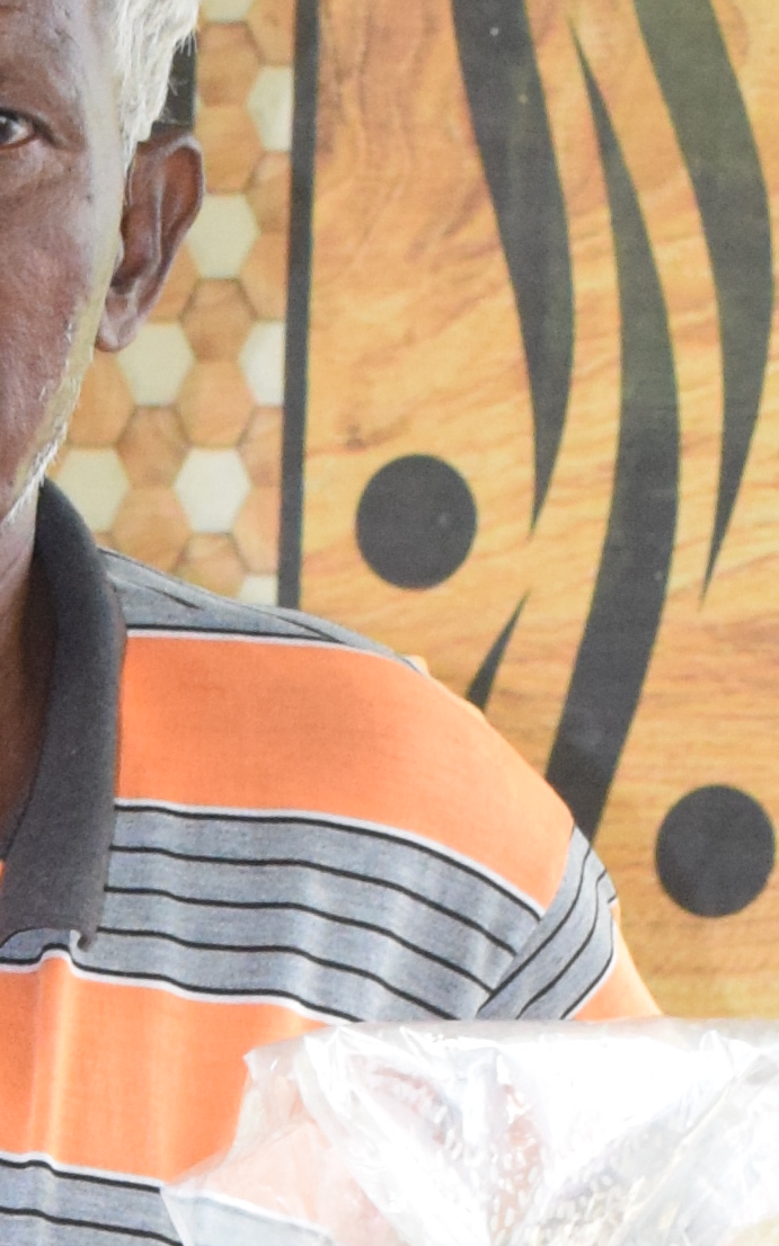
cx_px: -933
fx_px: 6482
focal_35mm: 191
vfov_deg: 10.4
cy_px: 2159
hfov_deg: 6.6
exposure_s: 1/100
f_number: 6.3
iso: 2000
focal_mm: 23
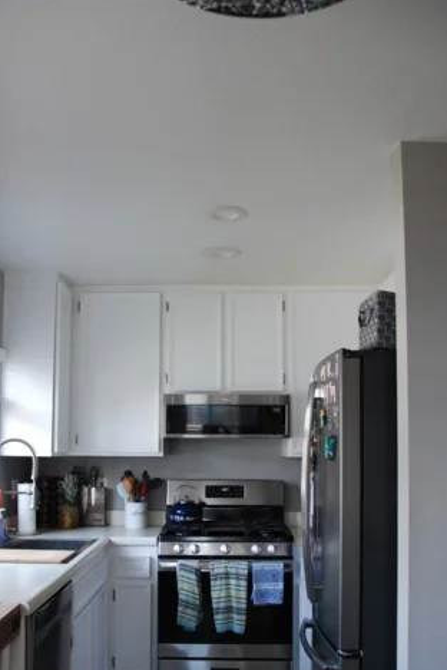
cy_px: 397
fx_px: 669
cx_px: 198
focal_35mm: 36
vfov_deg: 52.8
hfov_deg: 36.9
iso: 400
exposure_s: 1/100
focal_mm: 20
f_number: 3.8
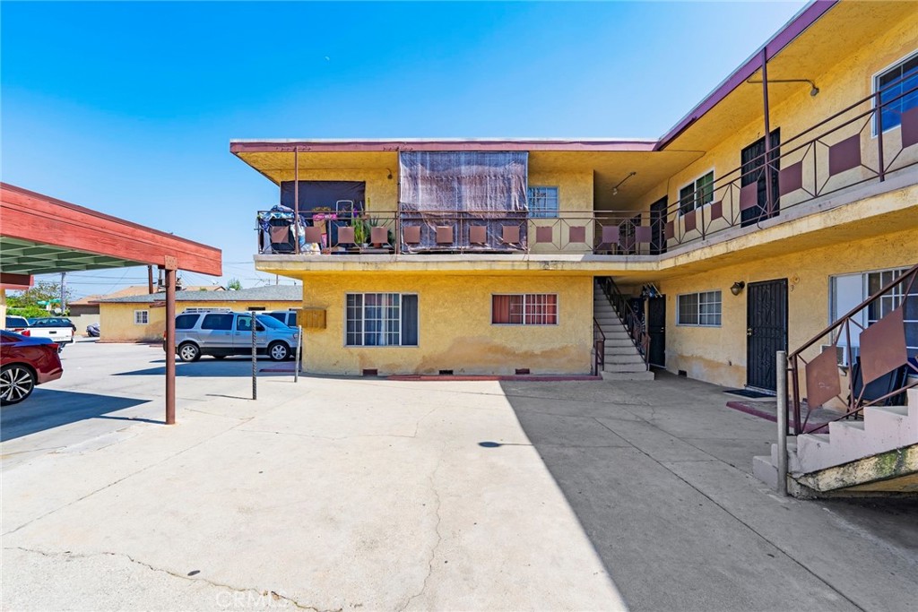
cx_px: 459
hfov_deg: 104.2
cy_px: 306
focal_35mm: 14
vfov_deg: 81.2
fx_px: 357
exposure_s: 1/125
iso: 100
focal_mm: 14
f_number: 9
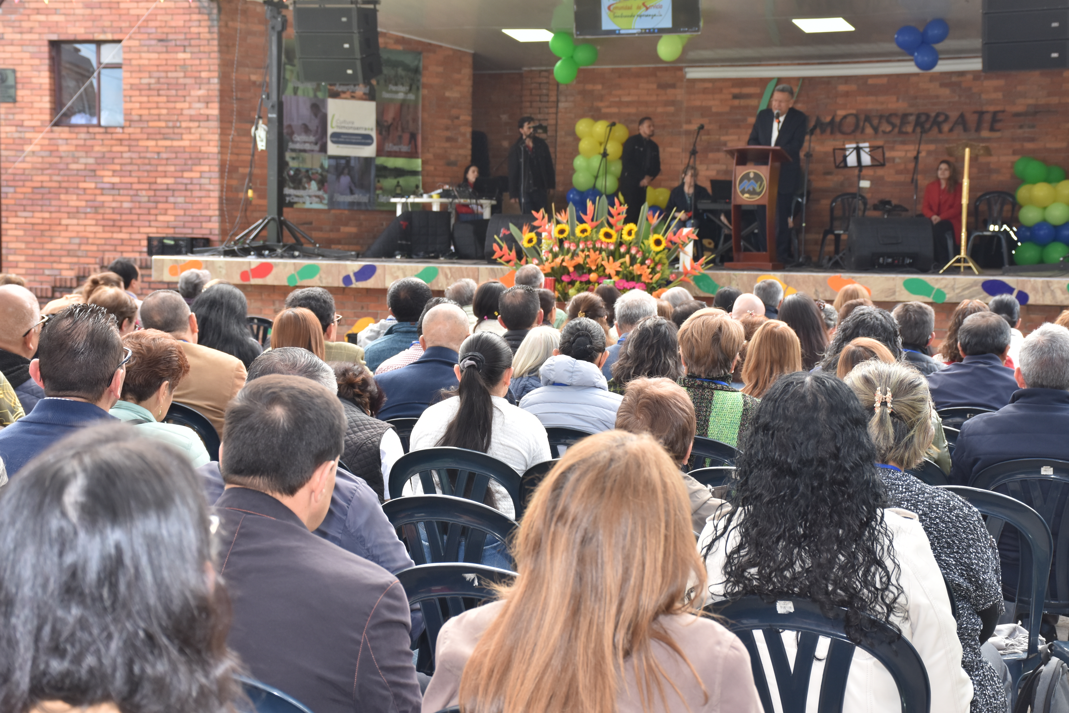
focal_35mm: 72
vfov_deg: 18.9
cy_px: 356
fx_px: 2138
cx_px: 534
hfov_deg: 28.1
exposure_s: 1/80
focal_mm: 48
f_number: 7.1
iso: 220
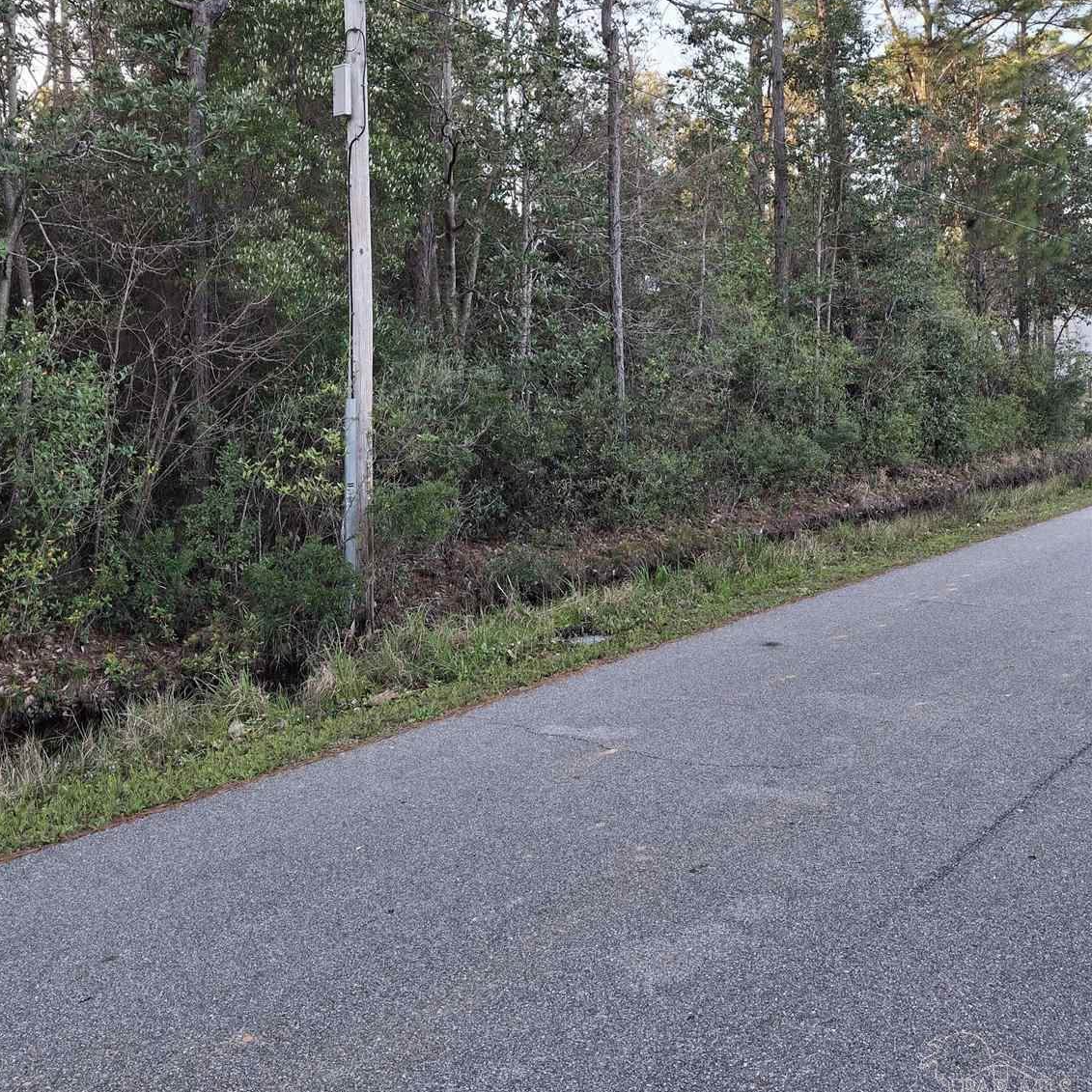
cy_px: 396
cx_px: 537
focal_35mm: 30
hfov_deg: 54.0
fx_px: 1071
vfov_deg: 53.3
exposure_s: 1/120
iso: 32
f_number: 1.8
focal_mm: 4.69
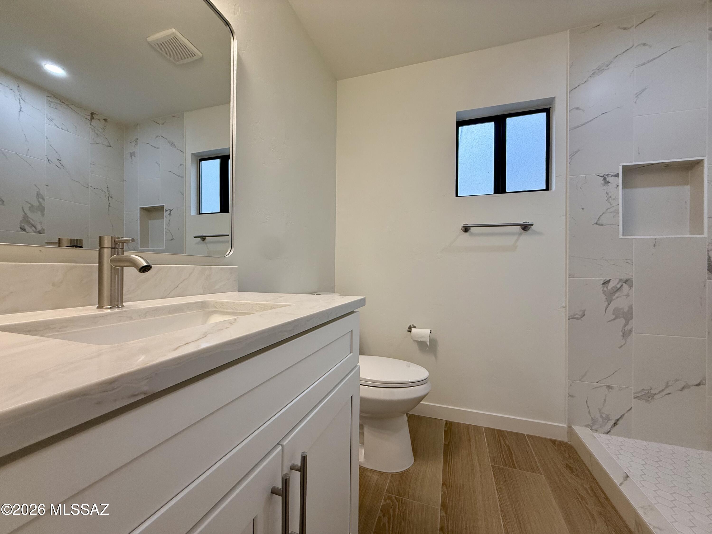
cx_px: 356
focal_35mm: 14
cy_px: 267
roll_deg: -0.9
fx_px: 288
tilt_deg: +0.9
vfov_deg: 85.7
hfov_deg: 102.1
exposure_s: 1/120
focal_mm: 2.22
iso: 160
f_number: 2.2
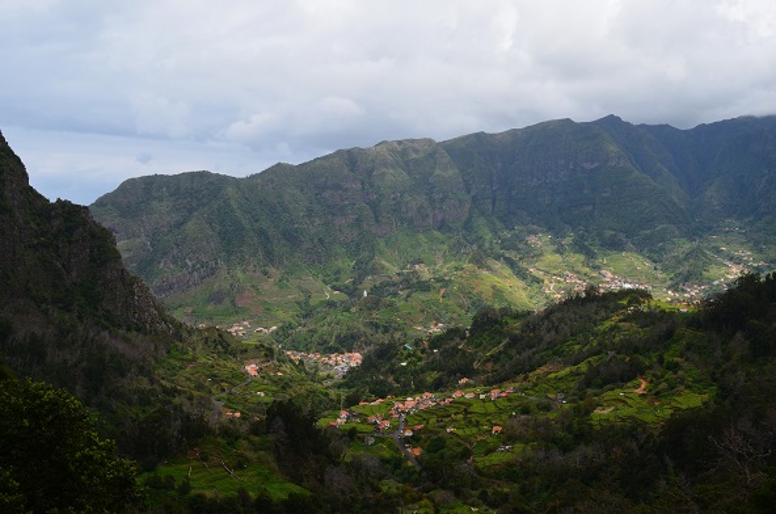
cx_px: 388
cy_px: 257
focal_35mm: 33
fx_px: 710
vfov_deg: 39.8
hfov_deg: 57.3
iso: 110
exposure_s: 1/125
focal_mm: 22
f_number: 11
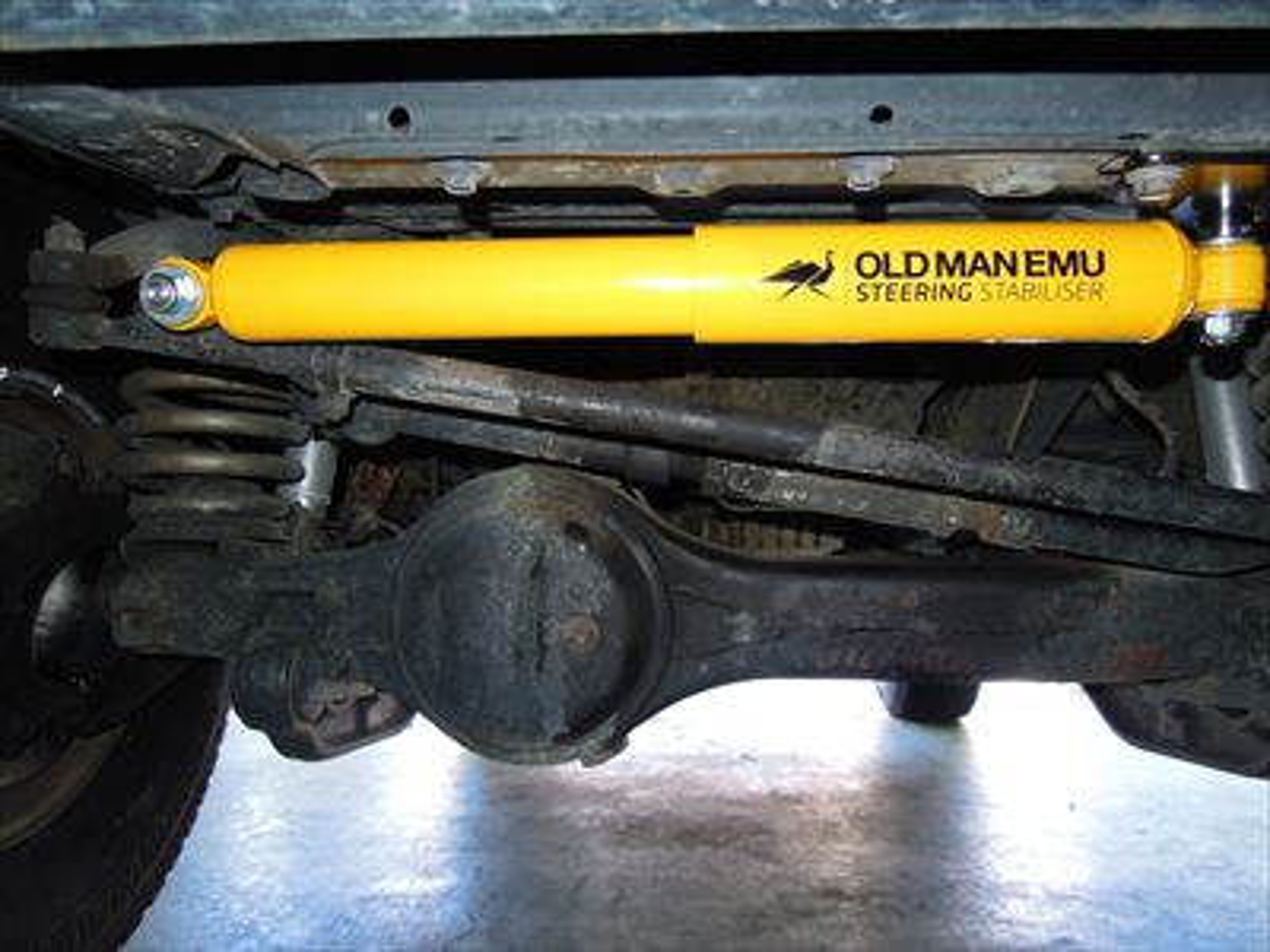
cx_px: 635
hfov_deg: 71.6
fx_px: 881
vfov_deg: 56.8
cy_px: 476
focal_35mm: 24
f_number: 1.8
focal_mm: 4.3
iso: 200
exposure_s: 1/30
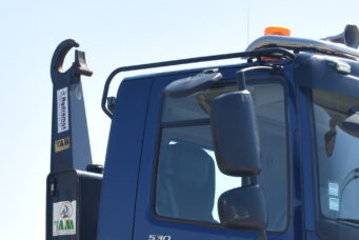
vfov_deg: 12.4
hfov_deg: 18.8
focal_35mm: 108
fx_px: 1078
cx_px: 101
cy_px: 304
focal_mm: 24
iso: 200
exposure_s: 1/400
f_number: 10
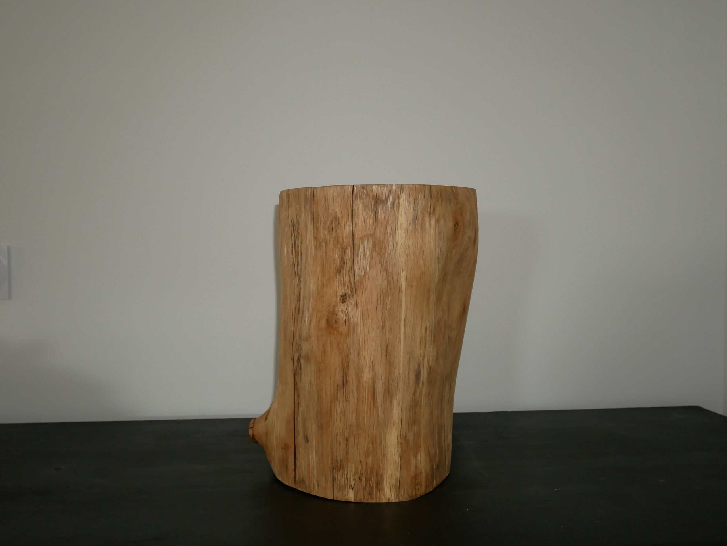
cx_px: 364
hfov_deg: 56.8
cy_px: 273
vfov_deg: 44.2
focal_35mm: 32
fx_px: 672
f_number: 4
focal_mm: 16
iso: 800
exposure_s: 1/60
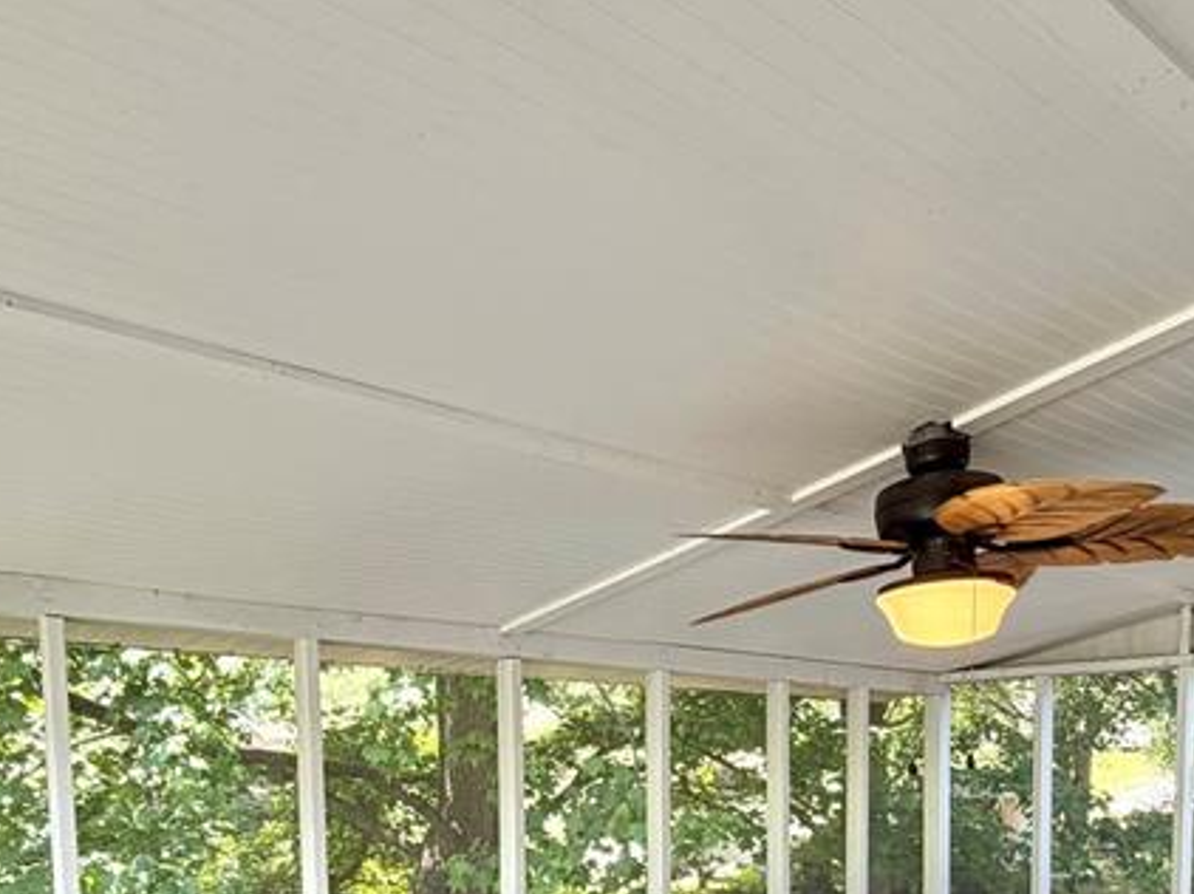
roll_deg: +0.1
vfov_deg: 37.2
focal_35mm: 34
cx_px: 770
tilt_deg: -5.3
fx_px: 1172
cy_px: 902
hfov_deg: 53.2
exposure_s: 1/120
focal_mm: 2.22
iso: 80
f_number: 2.2
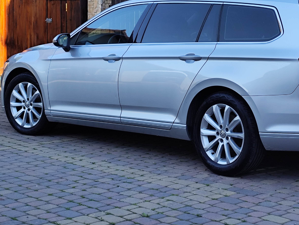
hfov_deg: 24.1
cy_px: 37
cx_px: 229
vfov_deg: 18.2
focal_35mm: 80
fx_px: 691
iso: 50
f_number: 1.65
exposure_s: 1/455
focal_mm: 6.19
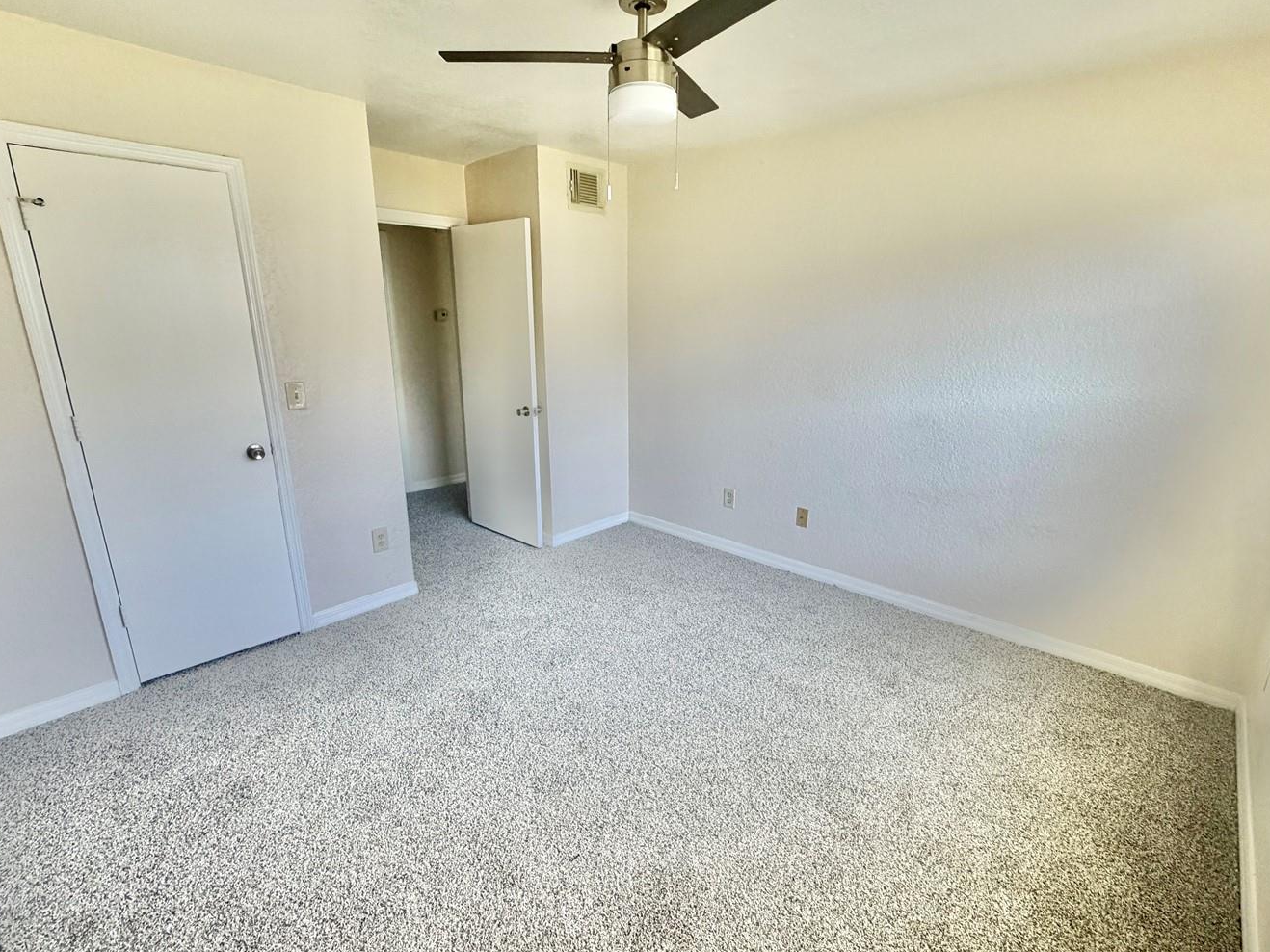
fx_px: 624
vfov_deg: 74.7
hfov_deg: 91.0
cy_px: 480
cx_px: 649
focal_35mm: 17
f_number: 2.2
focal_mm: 2.22
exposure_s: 1/121
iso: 160
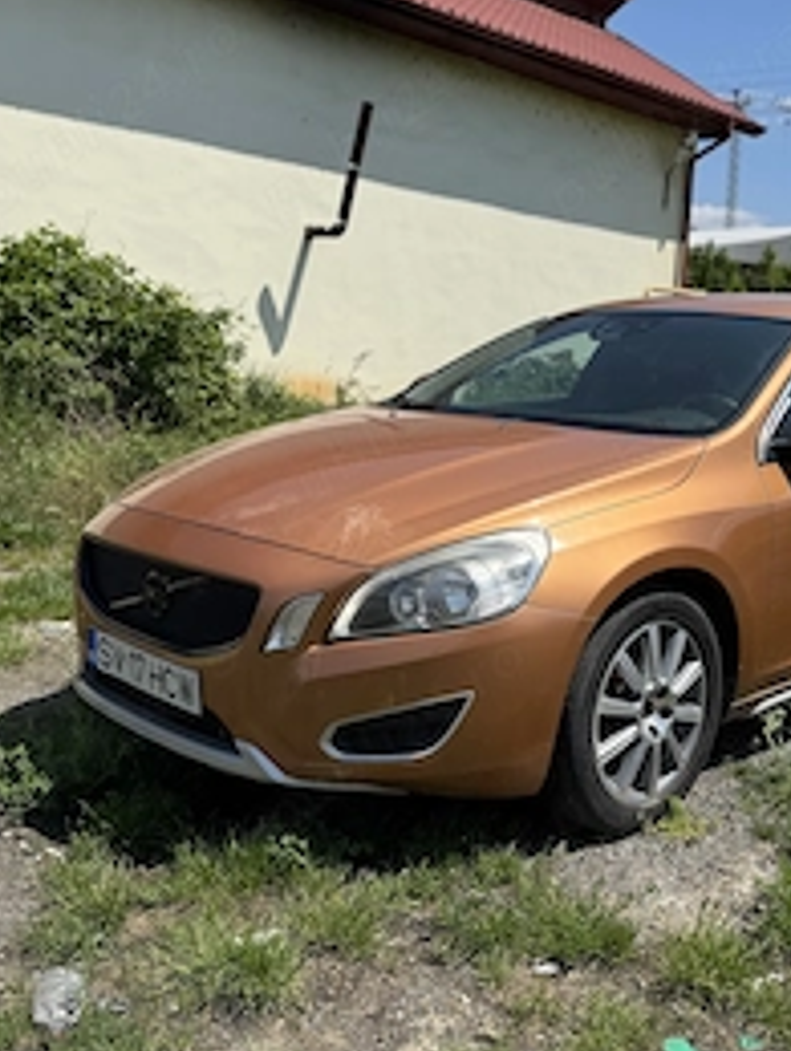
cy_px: 495
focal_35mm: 37
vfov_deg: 50.1
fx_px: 1125
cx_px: 535
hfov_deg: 38.3
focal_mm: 6.76
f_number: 1.78
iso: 80
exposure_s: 1/4950
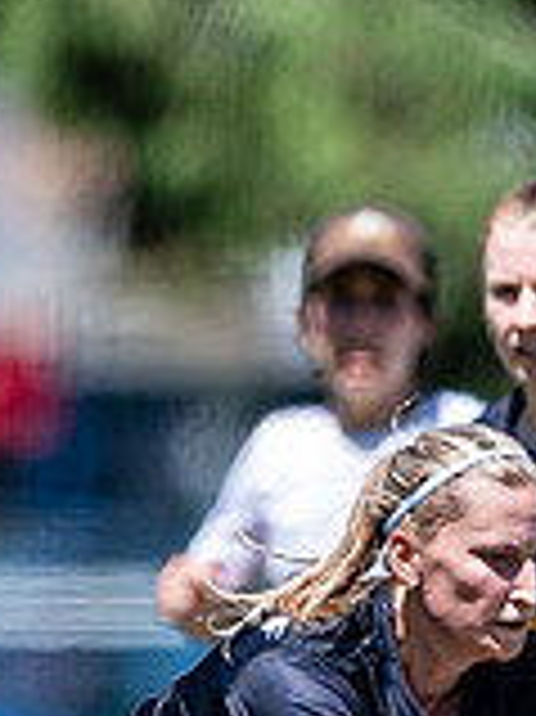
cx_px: 371
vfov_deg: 0.8
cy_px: 823
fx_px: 53068
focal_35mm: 2567
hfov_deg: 0.6
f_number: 3.2
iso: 125
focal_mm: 400
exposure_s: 1/1600
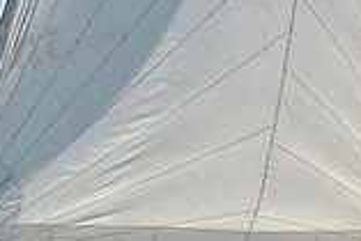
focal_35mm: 318
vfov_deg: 4.3
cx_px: 246
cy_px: 366
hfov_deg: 6.5
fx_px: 3192
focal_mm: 86
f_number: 5.6
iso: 250
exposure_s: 1/800
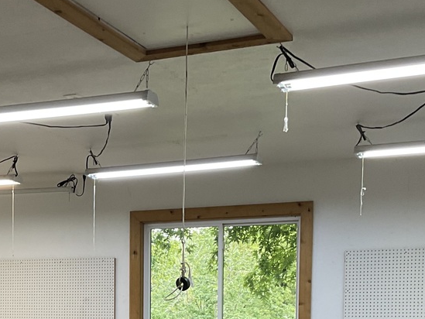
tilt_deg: -1.9
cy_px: 364
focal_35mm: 76
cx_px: 77
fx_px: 933
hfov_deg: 25.2
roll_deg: -1.0
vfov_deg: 18.5
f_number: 1.8
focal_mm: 3
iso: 50
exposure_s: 1/60
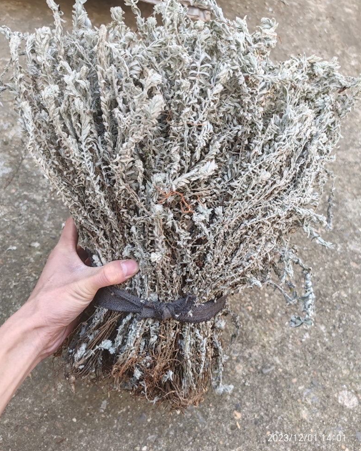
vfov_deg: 60.4
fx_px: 387
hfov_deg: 50.0
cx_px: 177
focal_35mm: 29
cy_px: 209
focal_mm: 6.12
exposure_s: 1/100
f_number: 1.9
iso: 125
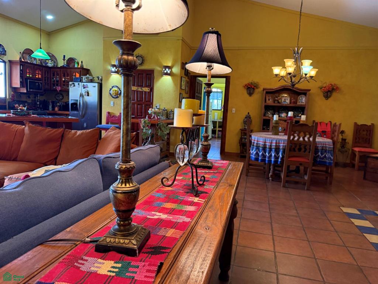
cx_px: 189
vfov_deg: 56.8
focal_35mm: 24
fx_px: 262
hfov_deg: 71.6
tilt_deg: -6.2
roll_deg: -3.5
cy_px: 142
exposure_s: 1/60
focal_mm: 6.76
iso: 320
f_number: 1.78
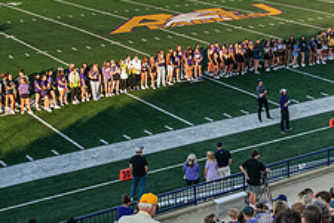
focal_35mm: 80
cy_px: 75
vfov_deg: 17.0
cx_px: 356
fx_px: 742
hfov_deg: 23.9
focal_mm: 31
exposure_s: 1/800
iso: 250
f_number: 5
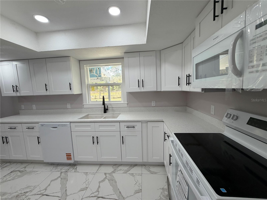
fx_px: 108
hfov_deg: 102.1
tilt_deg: -5.4
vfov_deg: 85.7
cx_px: 134
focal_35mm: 14
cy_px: 100
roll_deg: +2.7
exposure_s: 1/120
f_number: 2.2
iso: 64
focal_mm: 2.22
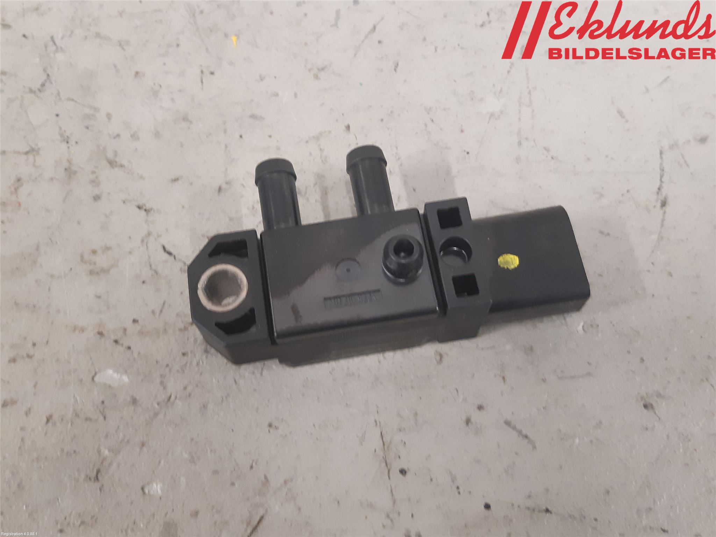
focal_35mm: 26
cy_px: 268
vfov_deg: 53.1
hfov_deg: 67.3
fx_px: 538
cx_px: 358
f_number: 1.7
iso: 250
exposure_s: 1/33
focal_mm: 3.93
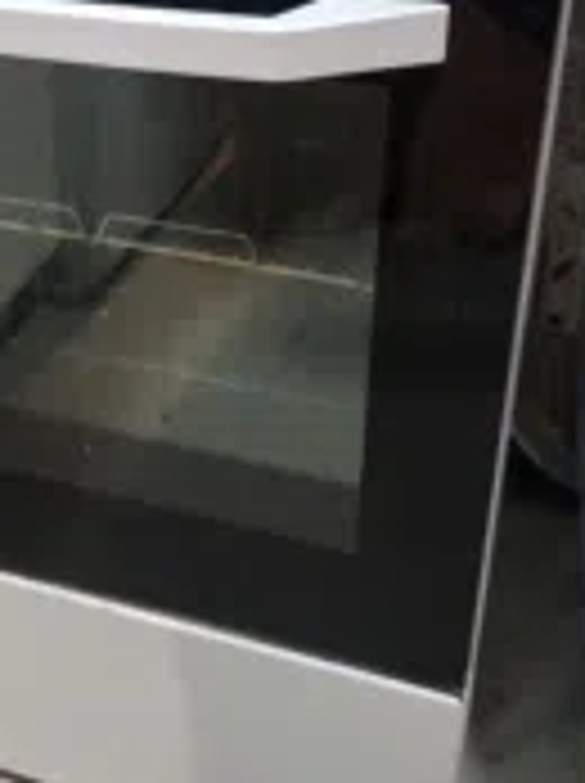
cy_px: 158
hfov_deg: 27.0
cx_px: 135
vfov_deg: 35.1
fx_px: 1197
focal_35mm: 53
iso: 800
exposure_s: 1/100
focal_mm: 6.4
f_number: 1.8
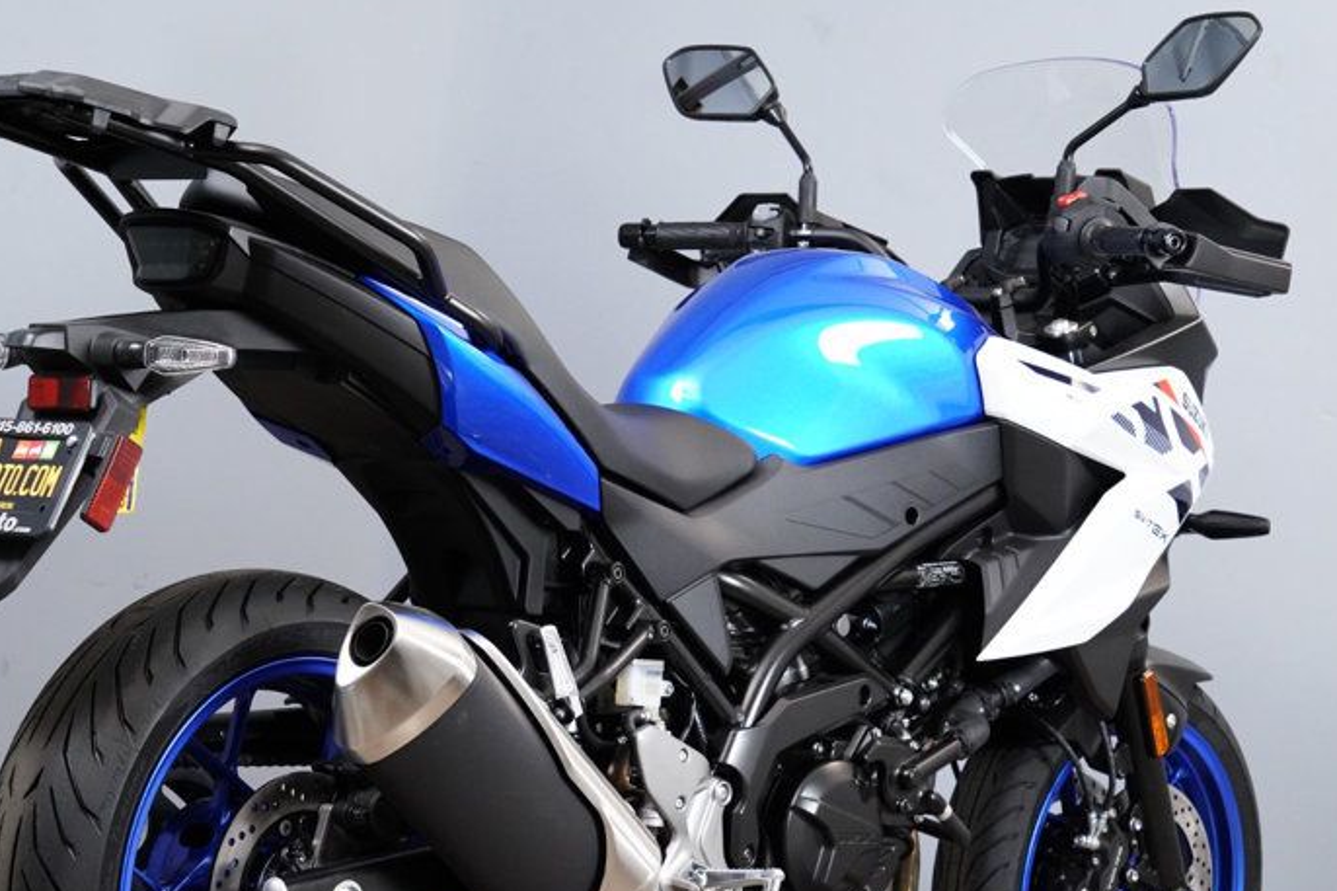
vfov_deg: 12.9
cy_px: 584
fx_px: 3936
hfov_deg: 19.3
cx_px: 614
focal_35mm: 106
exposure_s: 1/125
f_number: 7.1
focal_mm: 71
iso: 5000
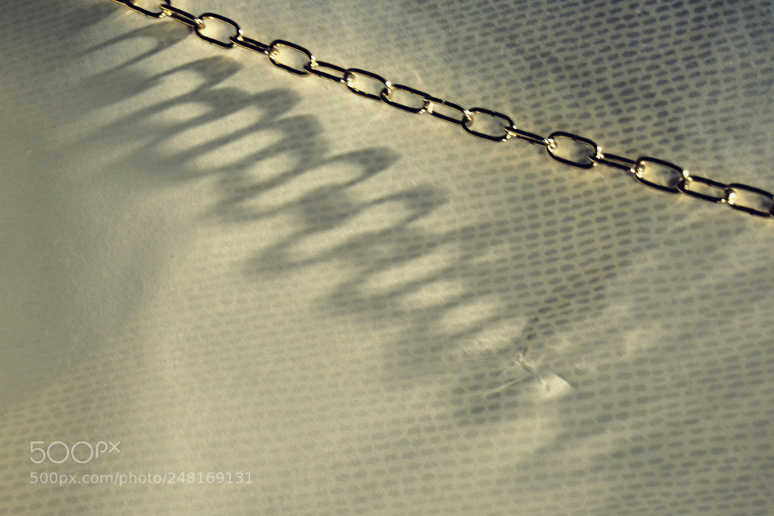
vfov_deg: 16.5
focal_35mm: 82
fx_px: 1773
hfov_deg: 24.6
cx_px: 387
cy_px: 258
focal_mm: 55
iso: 450
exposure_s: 1/60
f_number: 5.6
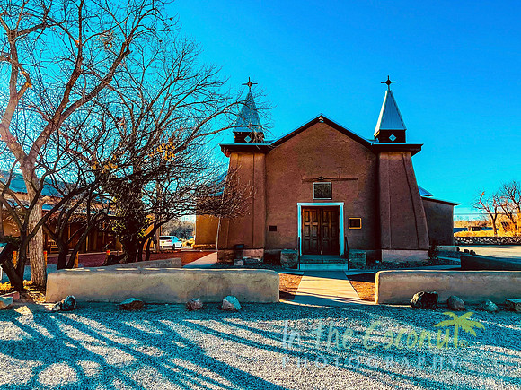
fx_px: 391
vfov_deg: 53.1
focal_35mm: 26
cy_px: 195
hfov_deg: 67.3
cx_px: 260
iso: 32
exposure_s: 1/1742
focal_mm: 4.2
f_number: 1.6
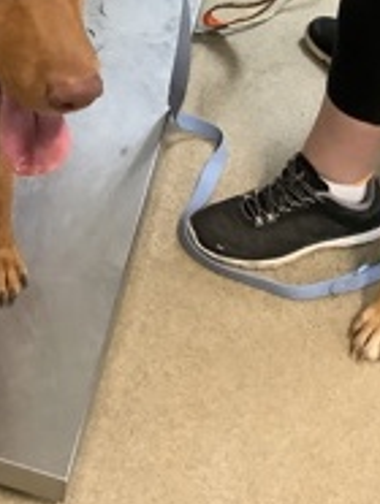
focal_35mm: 70
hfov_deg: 20.4
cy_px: 24
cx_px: 7
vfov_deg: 26.5
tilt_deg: -37.3
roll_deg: -0.5
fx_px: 1022
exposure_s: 1/33
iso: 400
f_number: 2.4
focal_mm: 3.3
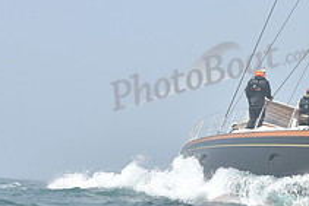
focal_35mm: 192
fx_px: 1649
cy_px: 128
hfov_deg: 10.5
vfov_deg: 7.2
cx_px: 394
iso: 320
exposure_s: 1/800
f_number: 10
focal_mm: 70
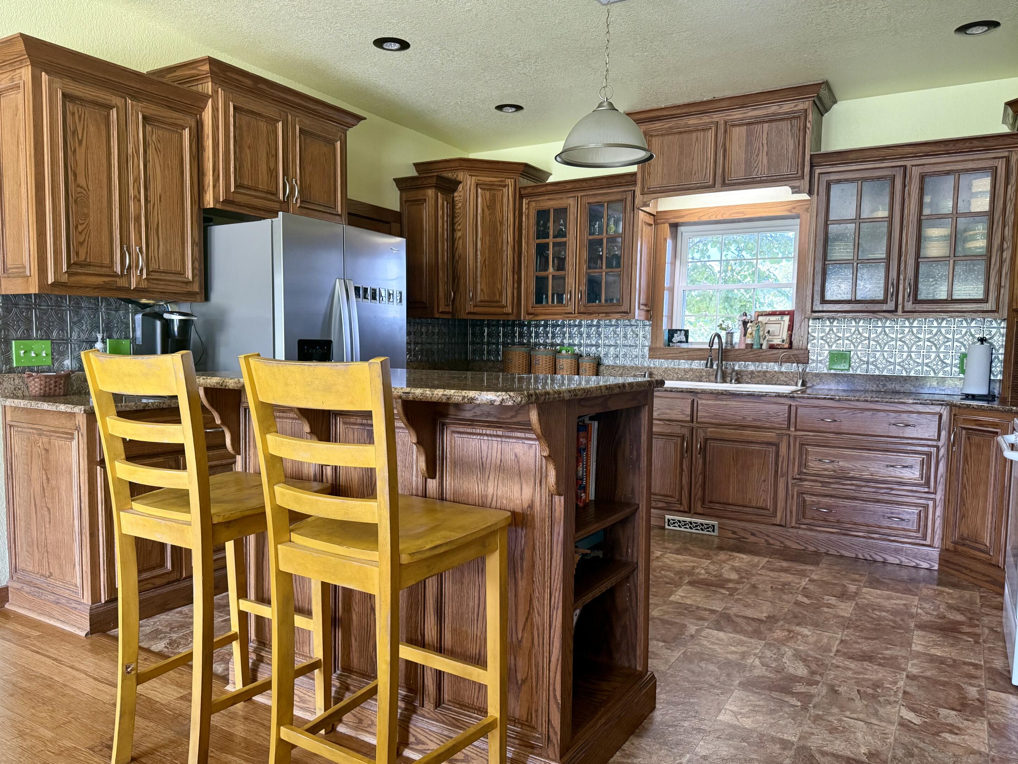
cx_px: 501
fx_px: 735
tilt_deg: -4.0
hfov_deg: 69.4
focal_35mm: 25
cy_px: 397
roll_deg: +0.0
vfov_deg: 54.9
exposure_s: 1/120
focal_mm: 6.76
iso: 400
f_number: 1.78
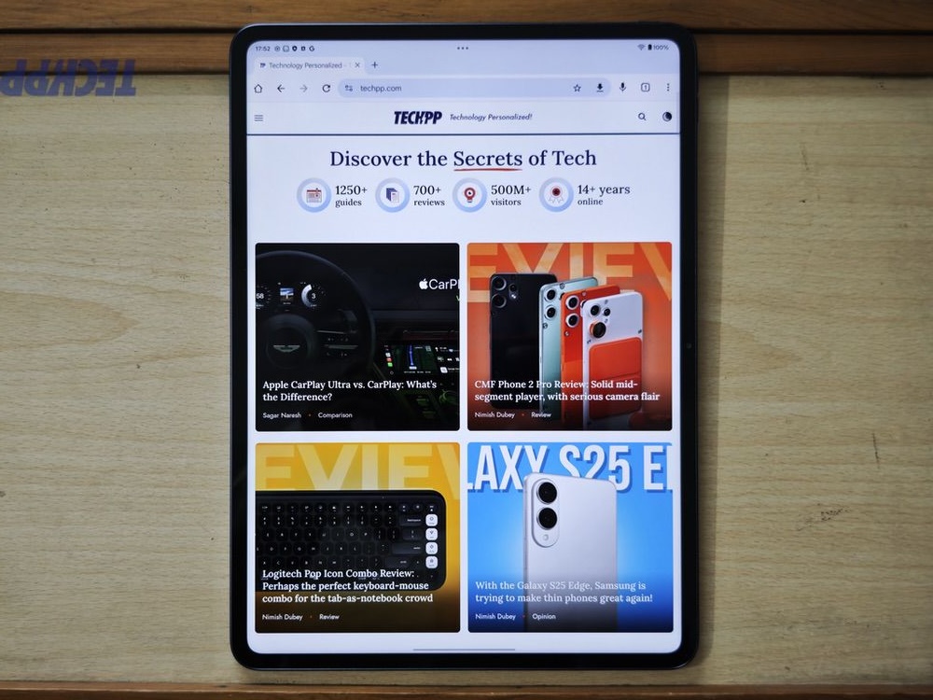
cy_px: 350
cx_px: 466
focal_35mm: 46
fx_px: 1240
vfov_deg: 31.5
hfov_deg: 41.2
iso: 400
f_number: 1.63
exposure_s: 1/100
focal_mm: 8.72
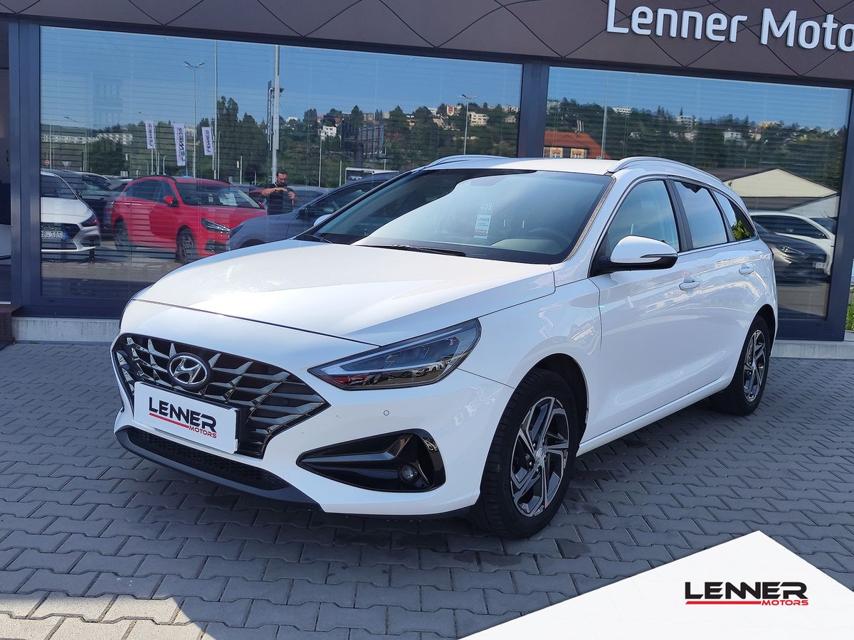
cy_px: 320
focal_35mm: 23
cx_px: 427
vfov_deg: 58.9
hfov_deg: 73.9
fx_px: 567
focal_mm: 7.01
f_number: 1.69
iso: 50
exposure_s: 1/710
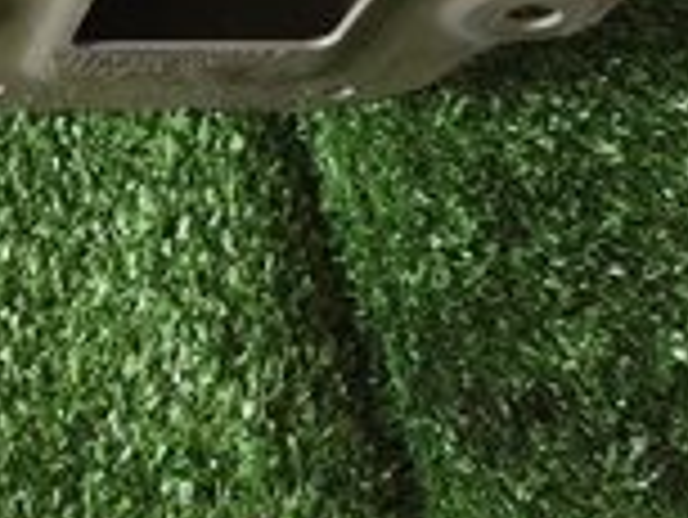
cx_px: -621
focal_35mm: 96
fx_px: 1910
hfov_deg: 16.4
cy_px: -207
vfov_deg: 14.6
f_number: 1.7
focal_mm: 5.35
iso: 400
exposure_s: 1/100
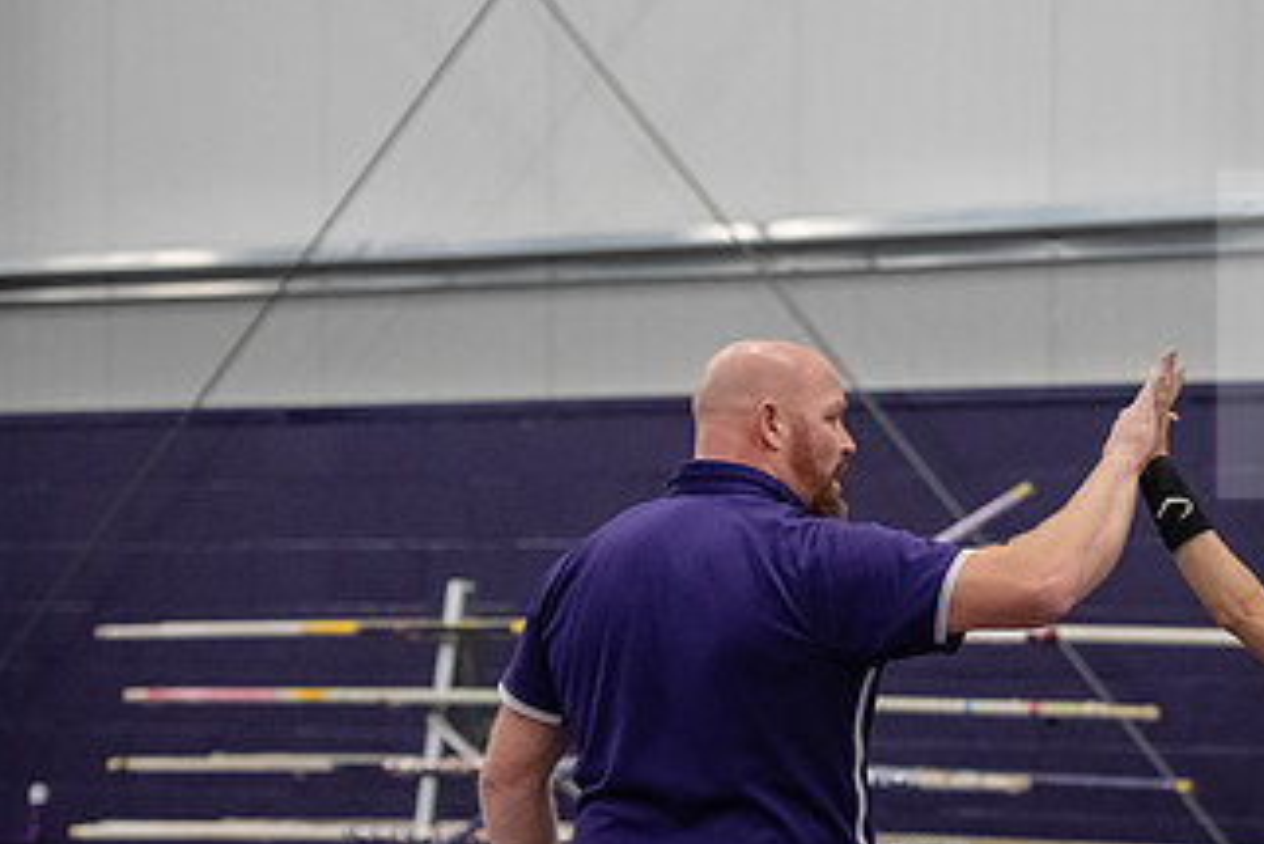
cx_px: 1099
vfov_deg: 7.3
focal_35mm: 189
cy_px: 646
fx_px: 6639
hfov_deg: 10.8
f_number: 2.8
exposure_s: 1/640
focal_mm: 105
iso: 5000
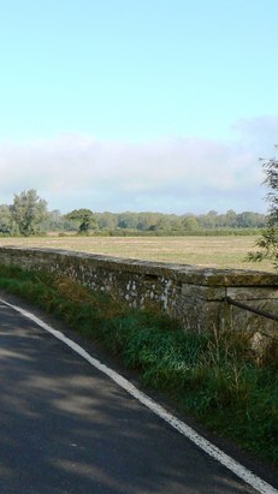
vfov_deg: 34.3
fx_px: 800
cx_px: -16
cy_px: 264
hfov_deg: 19.0
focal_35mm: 61
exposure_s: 1/250
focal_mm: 6
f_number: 5.6
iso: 80
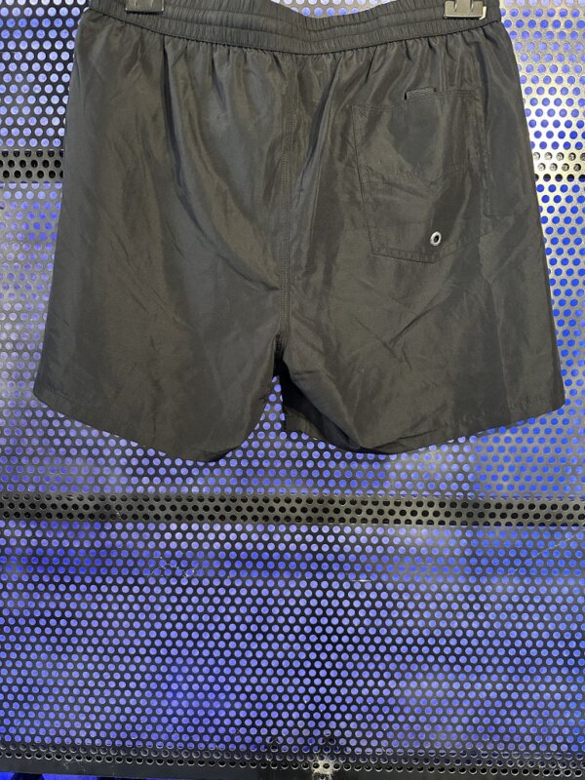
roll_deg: +0.0
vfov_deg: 71.6
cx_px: 292
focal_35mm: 24
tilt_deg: -6.1
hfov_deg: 56.8
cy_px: 390
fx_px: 541
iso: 640
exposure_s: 1/50
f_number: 1.78
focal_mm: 6.86
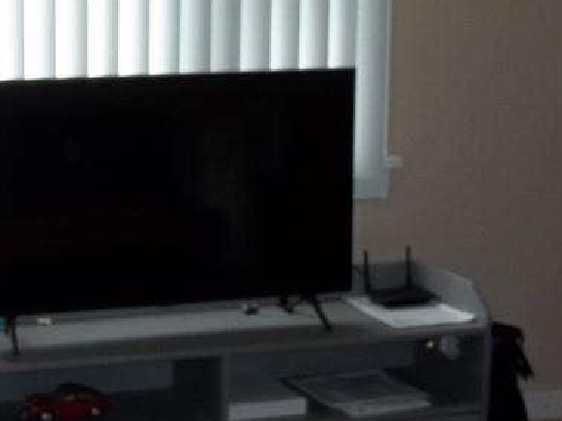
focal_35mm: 89
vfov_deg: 16.6
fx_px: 1445
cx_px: -22
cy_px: 145
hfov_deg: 21.1
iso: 64
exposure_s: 1/30
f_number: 3.3
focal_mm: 5.9
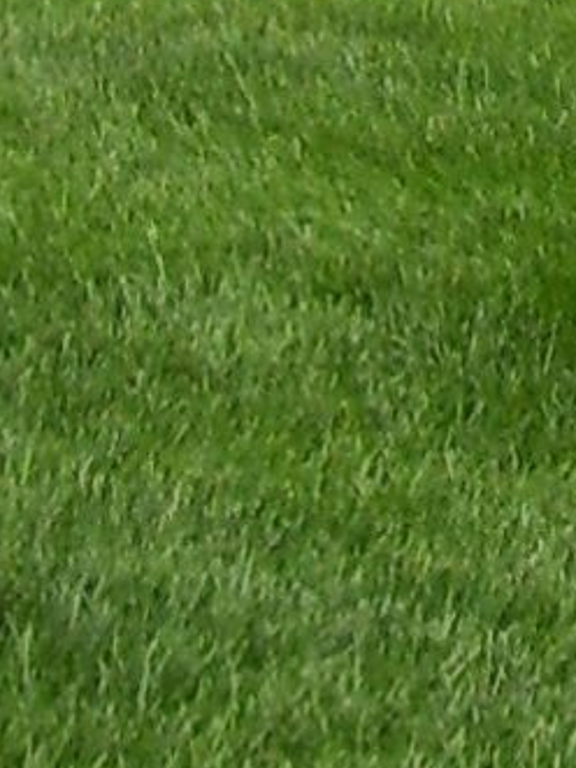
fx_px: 7215
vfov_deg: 5.5
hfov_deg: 4.3
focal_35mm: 325
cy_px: -2074
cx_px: 1986
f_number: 3
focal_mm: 7
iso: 80
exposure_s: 1/500
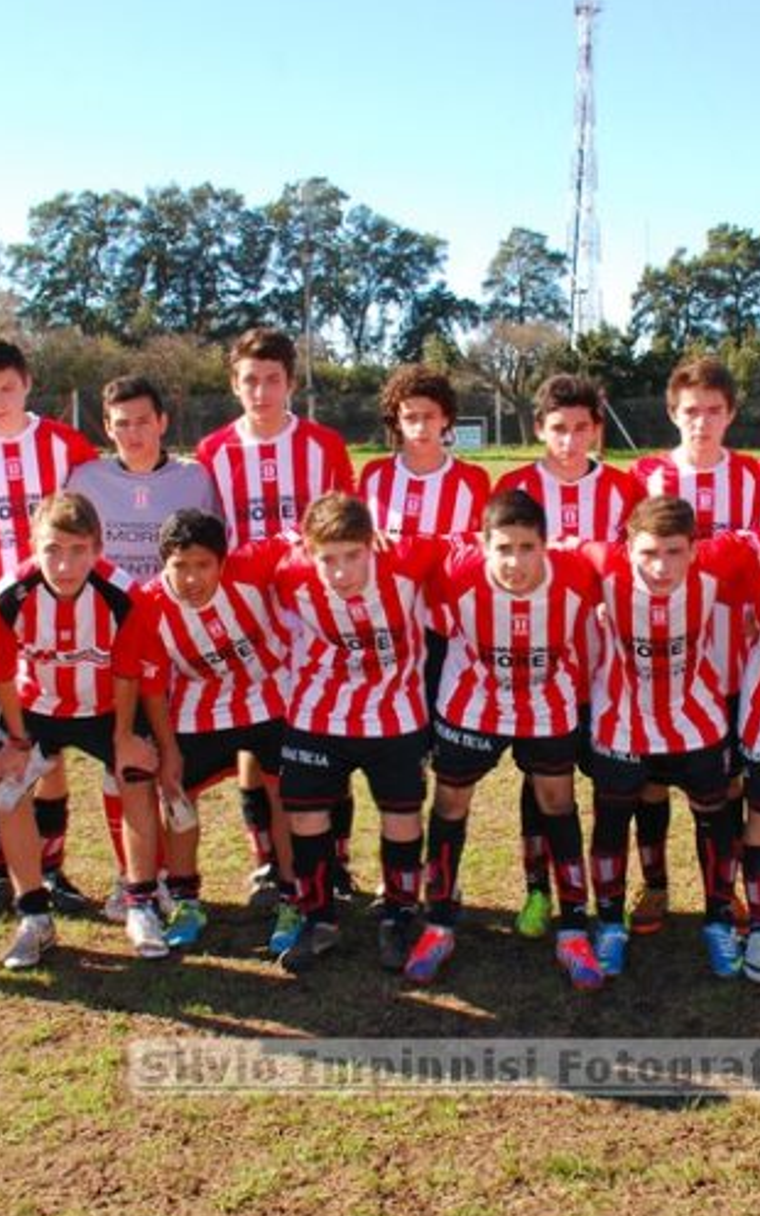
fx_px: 1650
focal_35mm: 50
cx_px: 456
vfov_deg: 40.5
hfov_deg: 25.9
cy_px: 624
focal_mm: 21
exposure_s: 1/200
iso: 400
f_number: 10
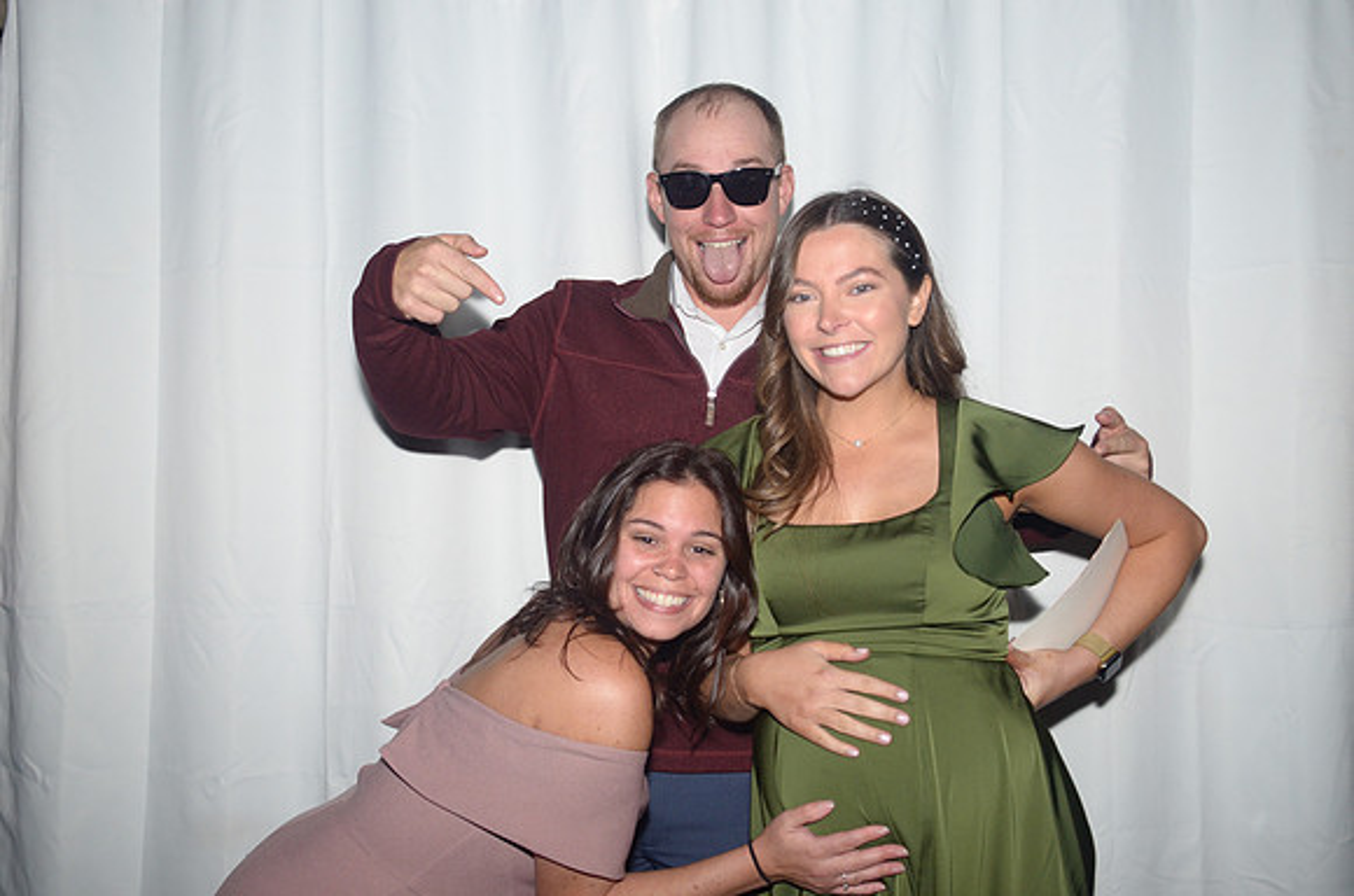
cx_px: 677
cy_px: 448
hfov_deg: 53.2
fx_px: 1351
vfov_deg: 36.7
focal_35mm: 36
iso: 800
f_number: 4
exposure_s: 1/200
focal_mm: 24
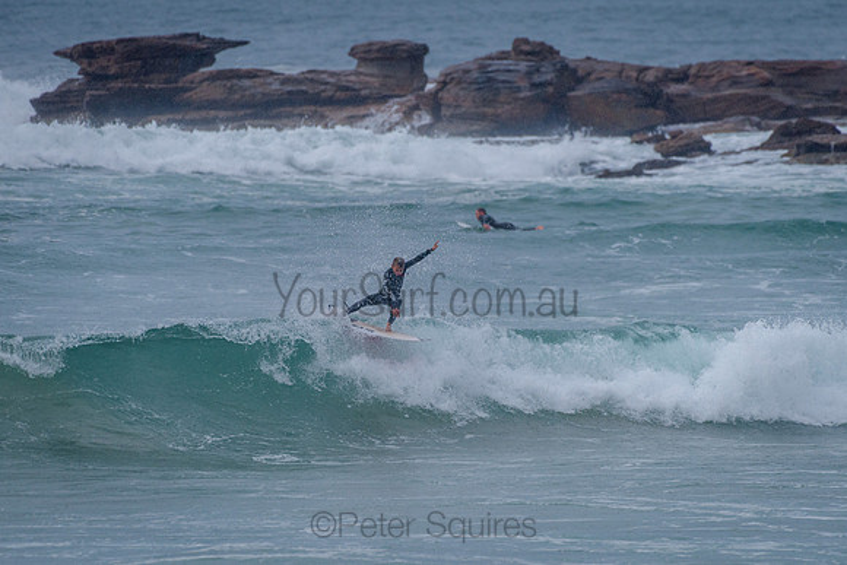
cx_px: 423
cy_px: 342
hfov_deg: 3.4
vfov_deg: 2.2
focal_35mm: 613
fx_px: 14414
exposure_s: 1/2000
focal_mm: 500
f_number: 5.6
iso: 450
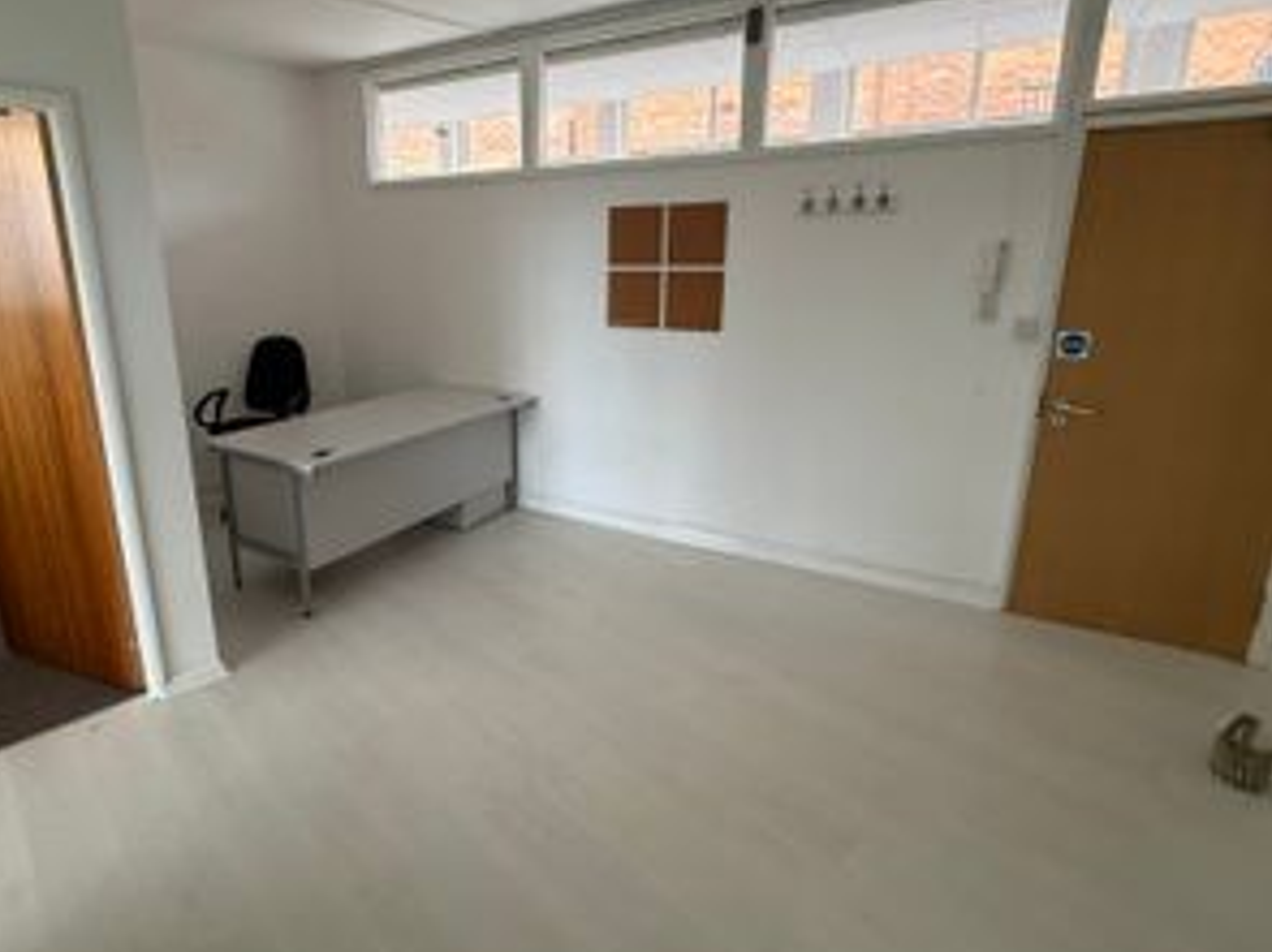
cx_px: 552
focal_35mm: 19
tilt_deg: -16.0
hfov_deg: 84.2
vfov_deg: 68.4
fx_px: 698
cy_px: 422
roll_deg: +0.4
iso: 320
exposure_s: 1/100
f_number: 2.2
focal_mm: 2.22
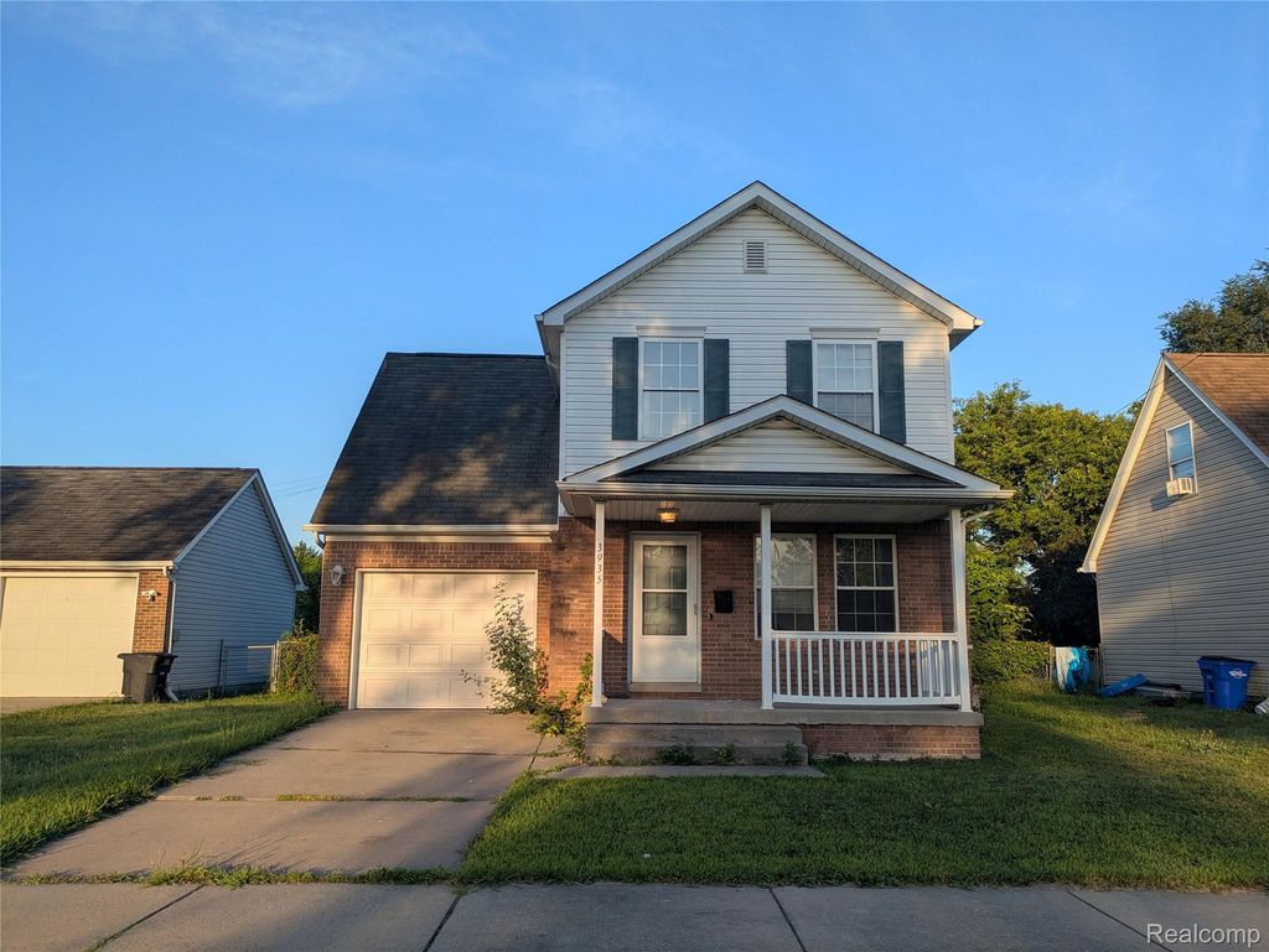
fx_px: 917
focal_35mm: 25
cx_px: 634
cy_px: 476
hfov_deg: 69.4
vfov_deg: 54.9
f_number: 1.89
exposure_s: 1/923
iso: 45
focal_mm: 5.43
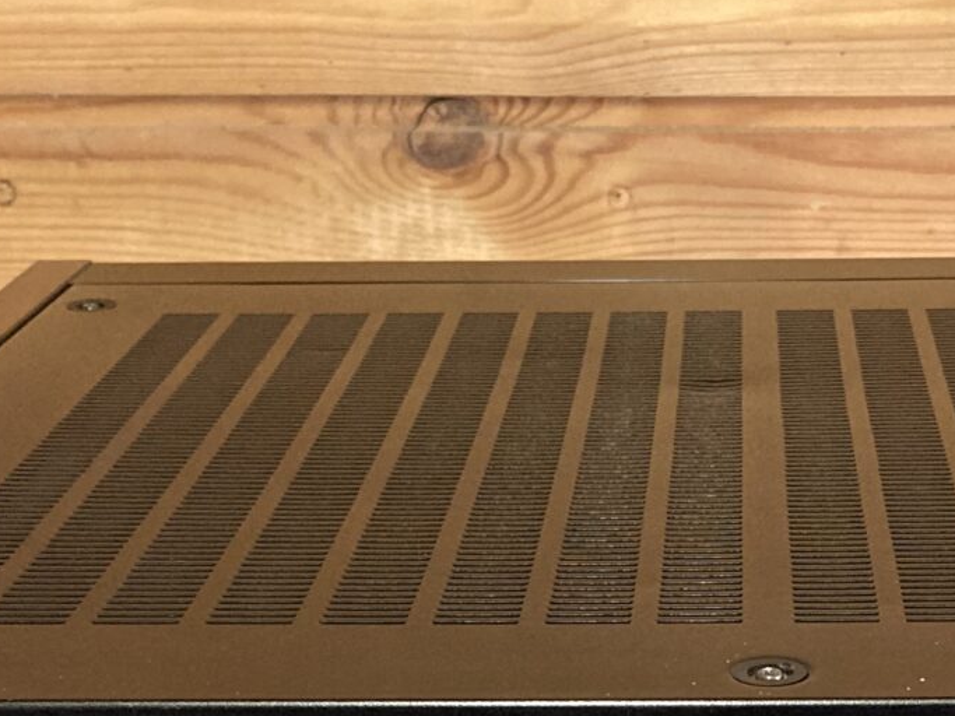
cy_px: 898
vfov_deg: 16.7
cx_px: 744
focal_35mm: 84
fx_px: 2317
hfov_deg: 23.0
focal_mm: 3.99
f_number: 1.8
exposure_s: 1/33
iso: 320
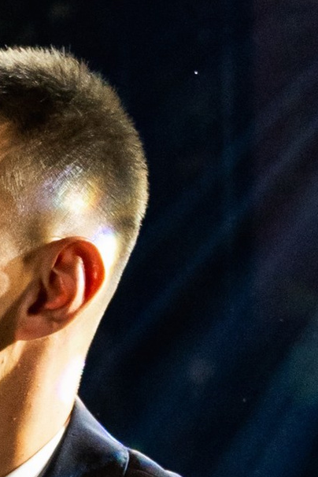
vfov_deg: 10.5
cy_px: 718
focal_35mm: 190
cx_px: -380
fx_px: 2517
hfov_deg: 6.9
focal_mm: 30
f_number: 3.2
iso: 2500
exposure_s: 1/160
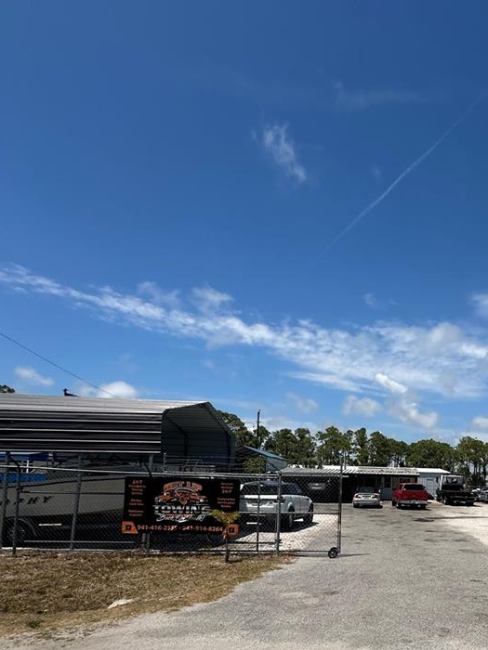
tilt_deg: +6.2
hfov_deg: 52.2
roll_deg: -2.8
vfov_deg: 68.4
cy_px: 461
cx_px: 408
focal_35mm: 24
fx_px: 451
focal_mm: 2.22
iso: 50
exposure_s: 1/3731
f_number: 2.2
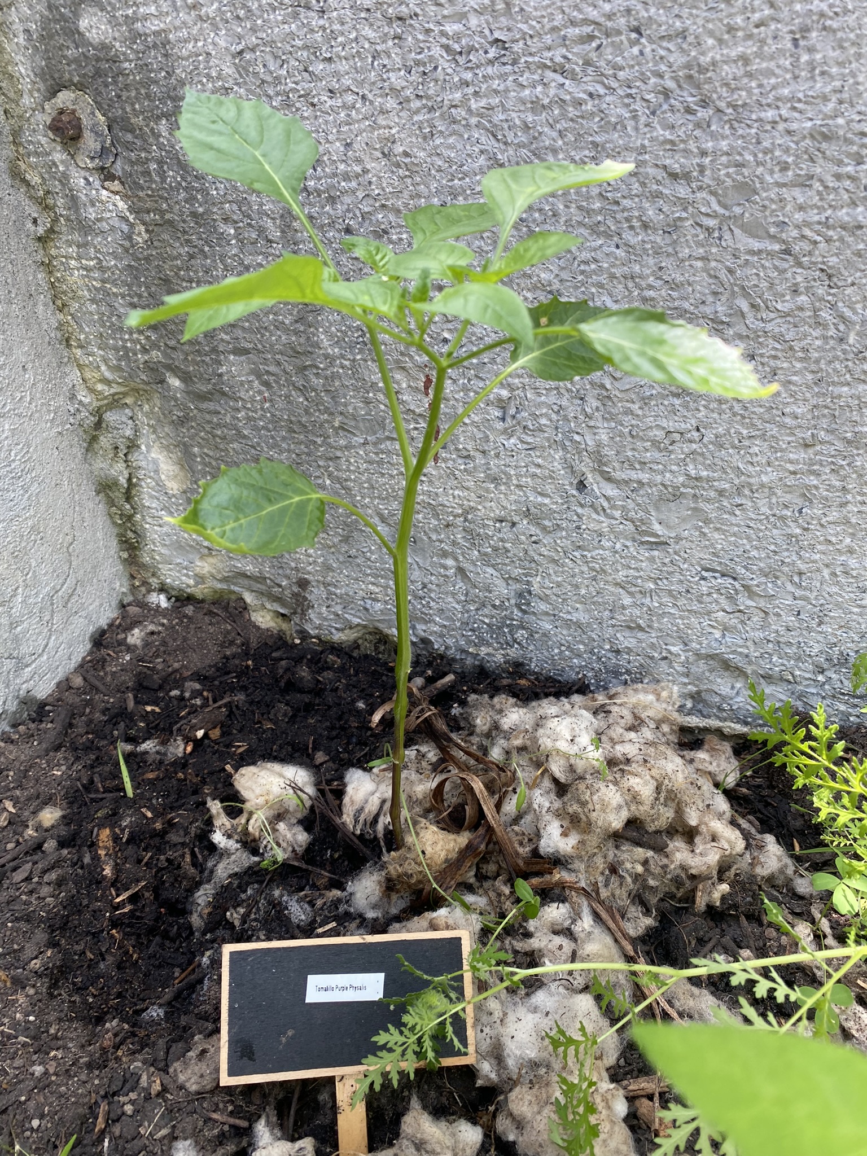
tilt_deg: -27.1
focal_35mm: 26
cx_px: 434
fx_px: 868
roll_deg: +6.1
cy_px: 578
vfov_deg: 67.3
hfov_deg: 53.1
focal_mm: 4.25
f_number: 1.8
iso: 50
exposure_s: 1/122
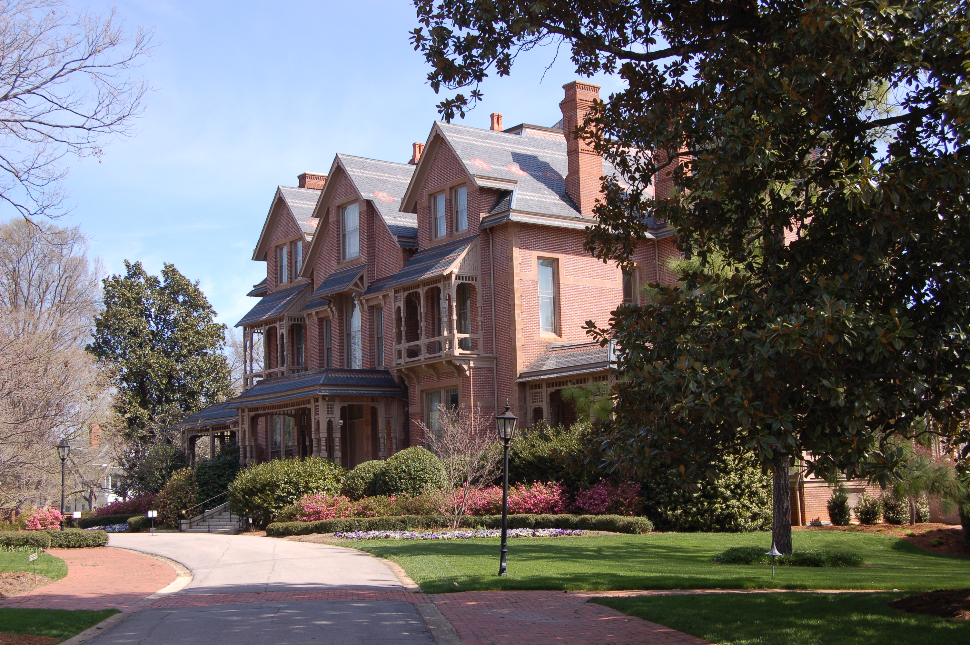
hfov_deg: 38.9
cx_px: 485
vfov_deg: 26.4
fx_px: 1373
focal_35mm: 51
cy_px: 322
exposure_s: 1/200
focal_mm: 34
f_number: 7.1
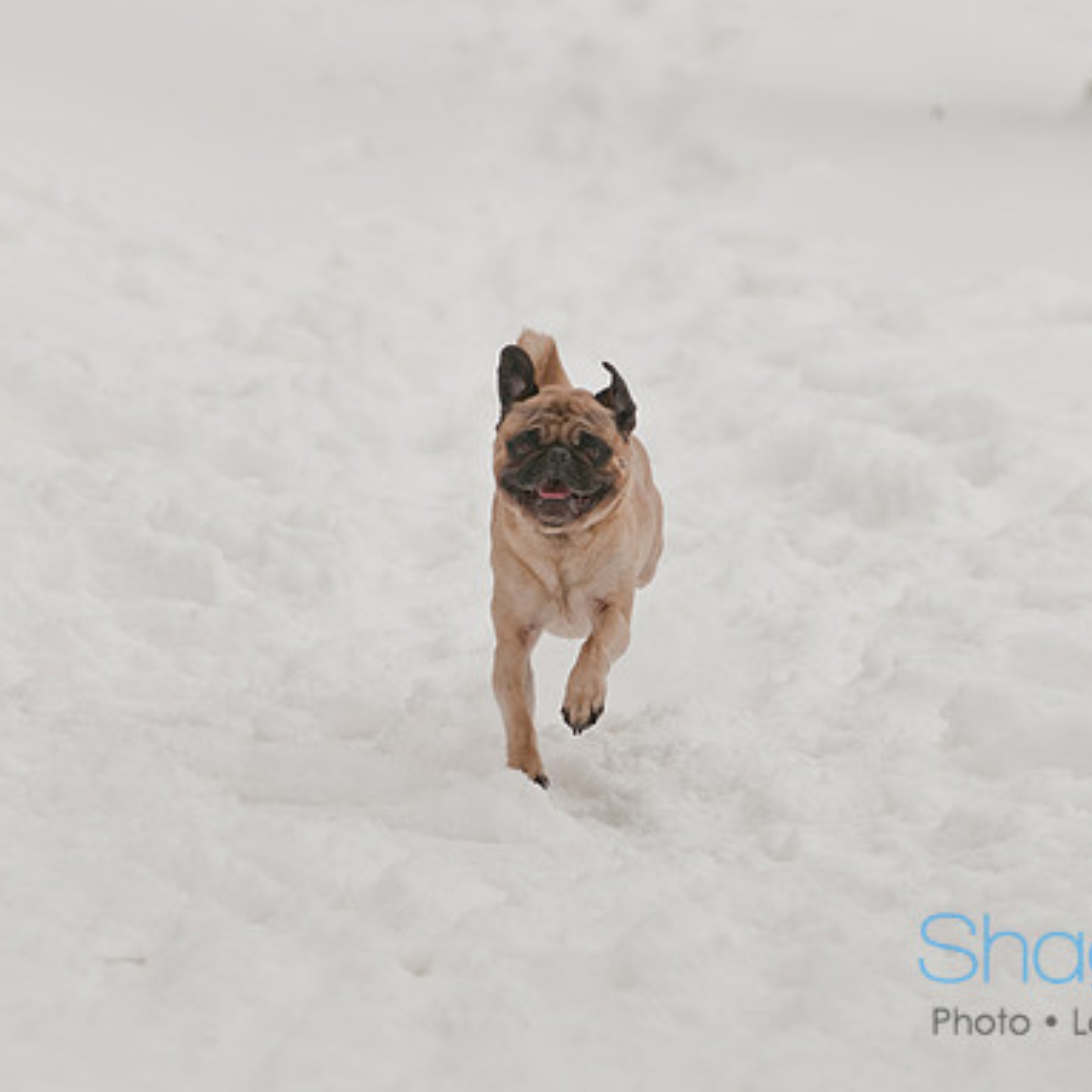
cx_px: 547
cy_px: 546
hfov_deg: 4.5
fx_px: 13776
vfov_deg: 4.5
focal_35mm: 386
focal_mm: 200
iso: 200
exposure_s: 1/1600
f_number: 5.6
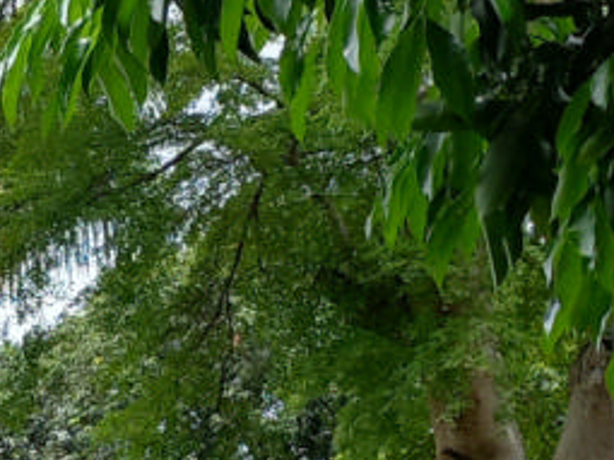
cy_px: 853
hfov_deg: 12.3
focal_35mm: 141
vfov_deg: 9.9
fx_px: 2500
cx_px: -626
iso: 50
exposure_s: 1/494
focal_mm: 4.65
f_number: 1.8
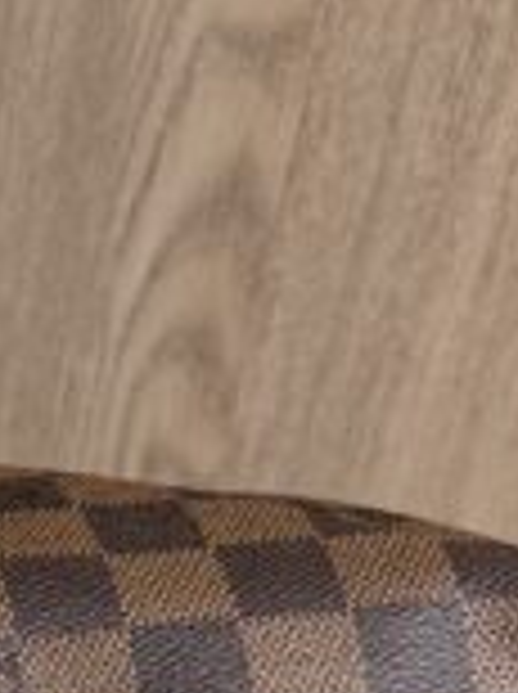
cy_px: 968
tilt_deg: -40.2
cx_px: -608
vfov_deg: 14.9
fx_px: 2501
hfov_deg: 10.6
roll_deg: +0.0
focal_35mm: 125
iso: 100
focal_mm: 6.76
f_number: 1.78
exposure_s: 1/120
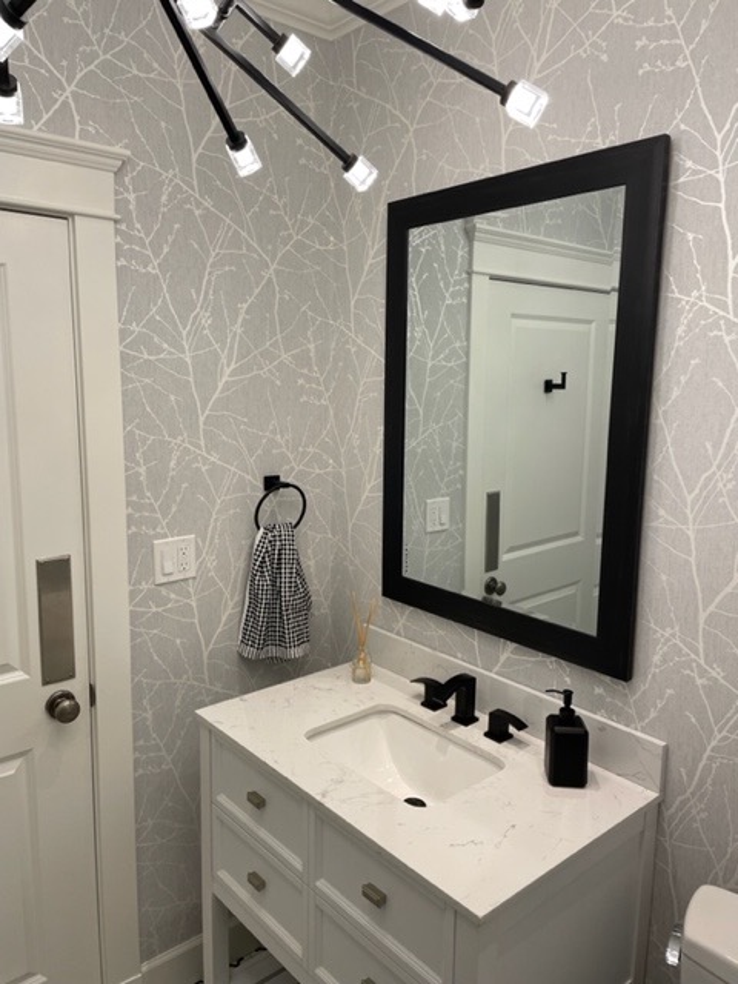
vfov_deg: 67.3
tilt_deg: -8.6
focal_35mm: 26
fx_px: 739
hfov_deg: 53.1
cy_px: 492
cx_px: 369
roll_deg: -0.4
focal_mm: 4.2
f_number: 1.6
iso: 64
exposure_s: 1/60
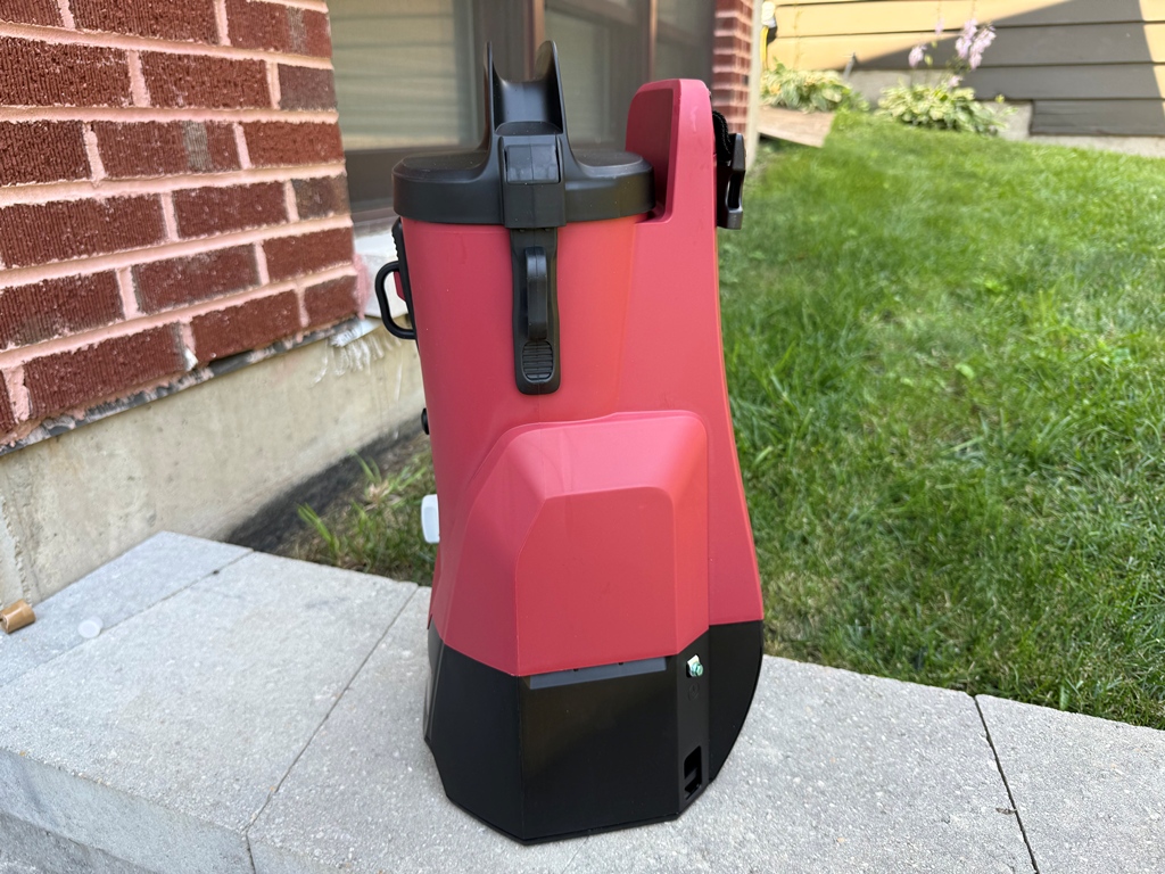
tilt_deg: -18.4
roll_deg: +0.3
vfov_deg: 56.8
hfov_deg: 71.6
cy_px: 437
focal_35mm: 24
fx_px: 808
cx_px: 582
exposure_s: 1/194
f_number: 1.78
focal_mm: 6.76
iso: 64
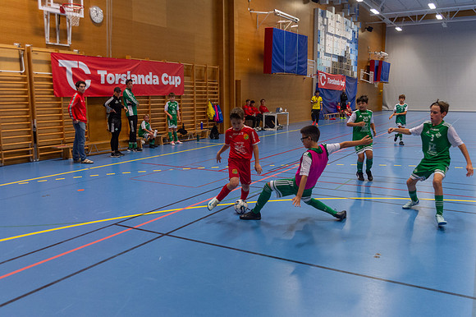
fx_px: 433
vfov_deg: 40.1
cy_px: 158
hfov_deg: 57.5
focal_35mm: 33
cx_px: 238
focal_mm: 32
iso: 2800
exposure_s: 1/400
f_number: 3.5
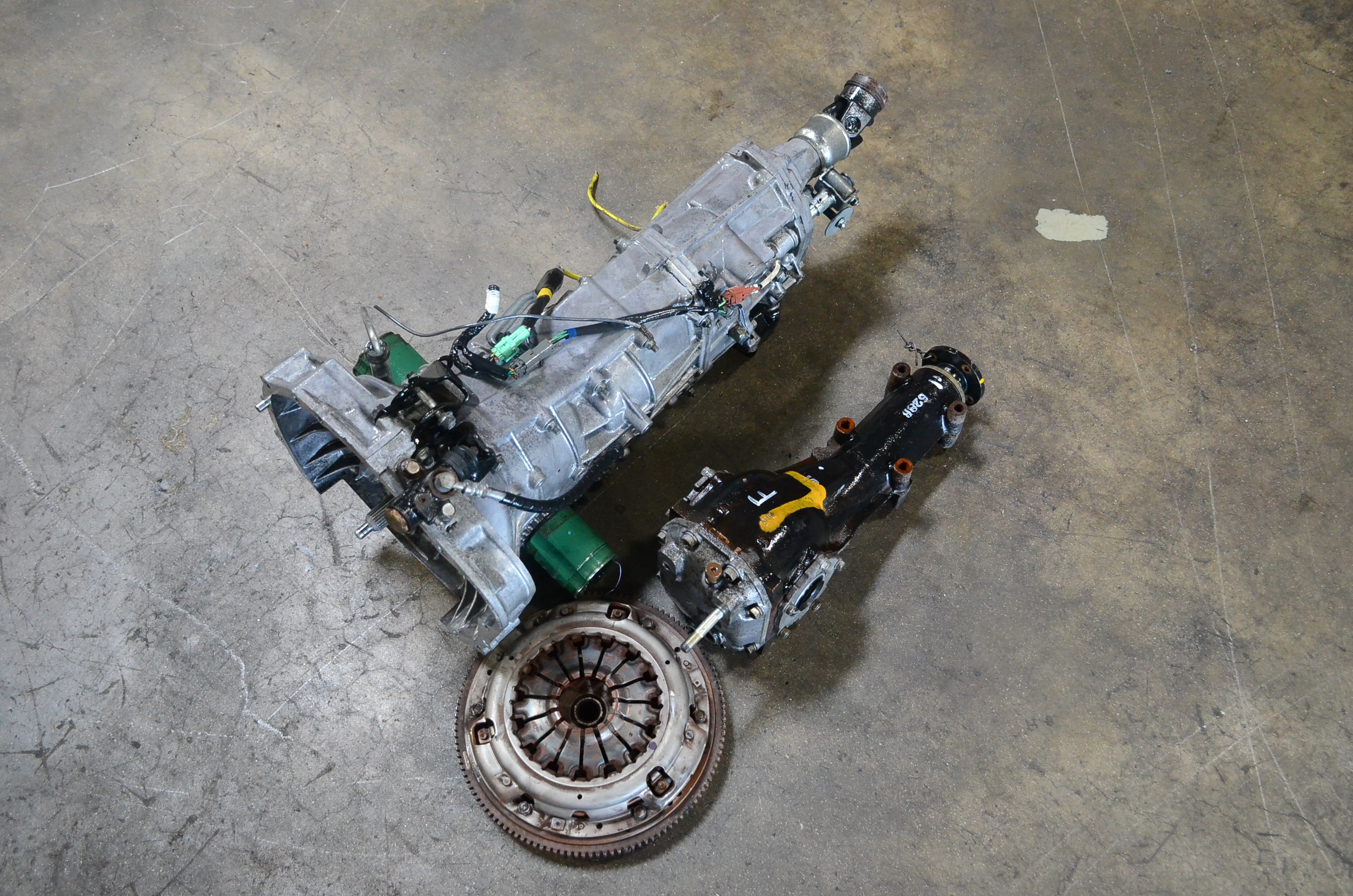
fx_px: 1125
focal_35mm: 30
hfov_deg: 62.0
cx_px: 676
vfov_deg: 43.4
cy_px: 448
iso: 2500
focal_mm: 20
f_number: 4.5
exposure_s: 1/80
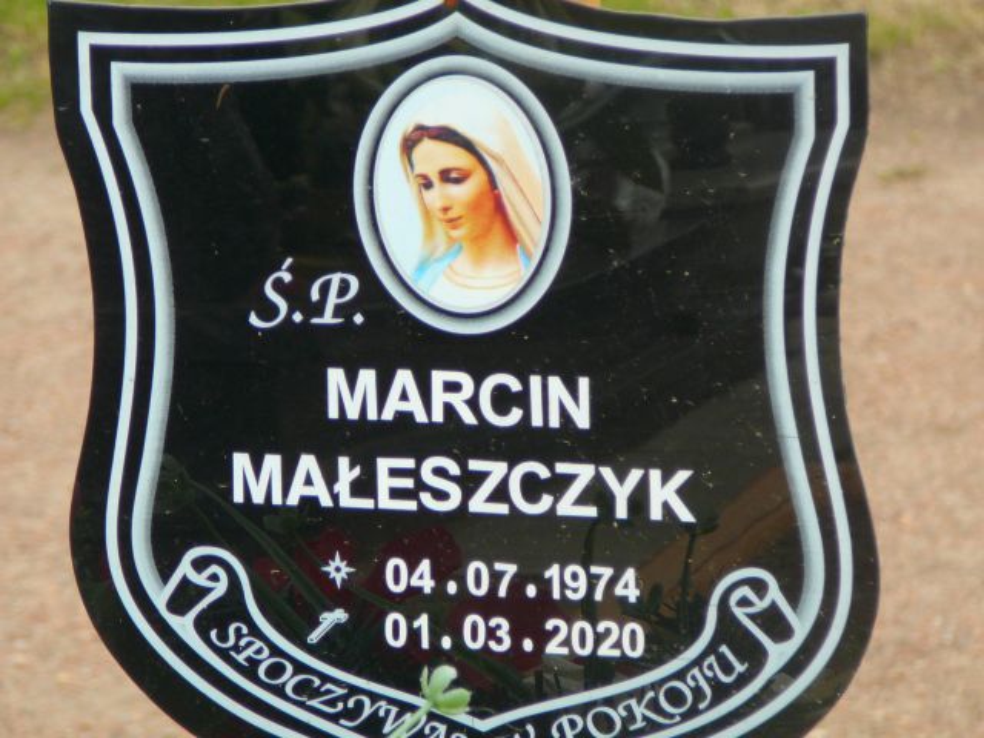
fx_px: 5401
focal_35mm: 190
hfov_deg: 10.4
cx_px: 492
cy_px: 369
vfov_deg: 7.8
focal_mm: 28.2
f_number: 4.1
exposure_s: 1/250
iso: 80
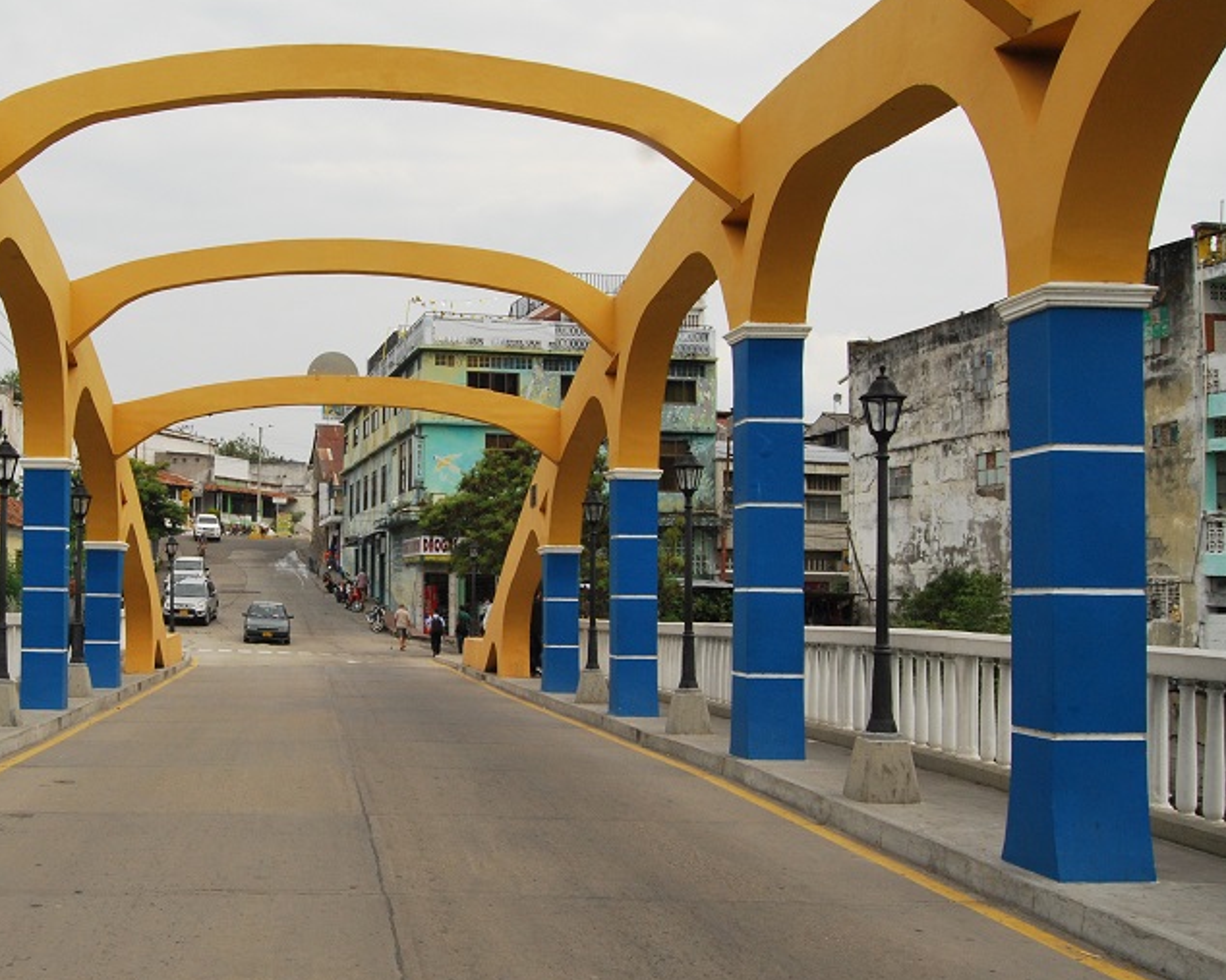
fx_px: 1451
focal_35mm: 40
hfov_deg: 44.8
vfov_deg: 37.3
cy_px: 509
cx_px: 364
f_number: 11
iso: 400
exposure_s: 1/500
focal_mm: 18
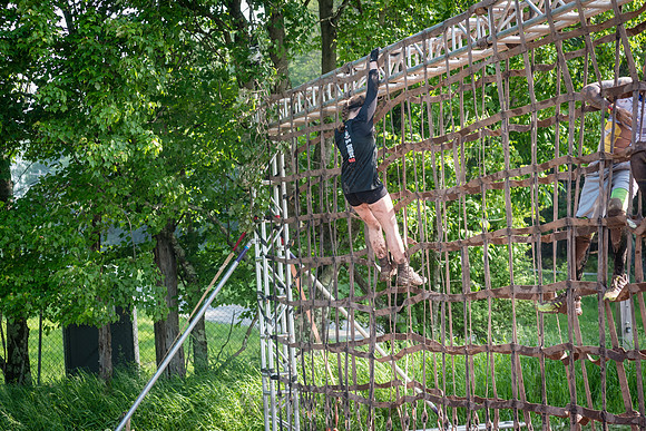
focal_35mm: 80
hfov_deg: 25.4
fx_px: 1436
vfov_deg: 17.1
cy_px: 216
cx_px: 323
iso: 250
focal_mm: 80
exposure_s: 1/200
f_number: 4.5
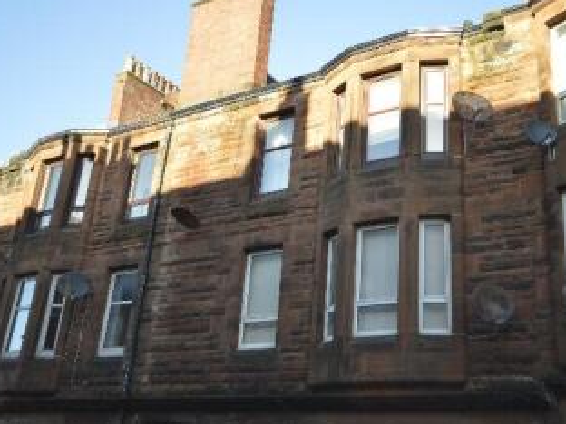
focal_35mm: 44
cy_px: 171
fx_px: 719
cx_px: 323
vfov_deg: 32.8
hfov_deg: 42.8
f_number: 5.6
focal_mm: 20
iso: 100
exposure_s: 1/80
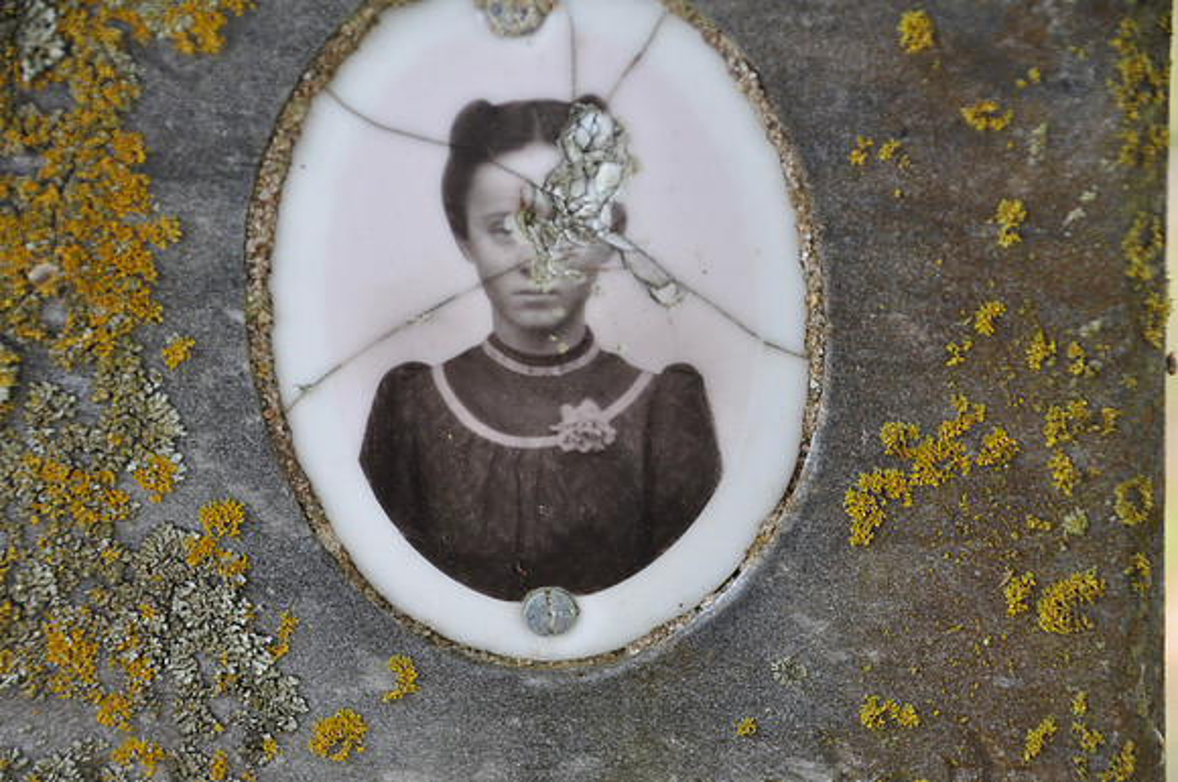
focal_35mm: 138
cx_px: 589
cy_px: 391
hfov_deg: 14.9
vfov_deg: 9.9
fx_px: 4509
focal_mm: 92
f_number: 5.3
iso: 640
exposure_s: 1/250
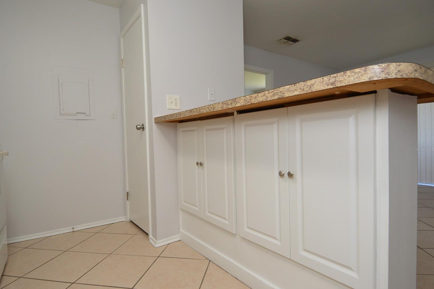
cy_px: 149
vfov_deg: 64.5
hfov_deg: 86.9
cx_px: 210
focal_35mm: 19
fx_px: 229
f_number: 4
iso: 560
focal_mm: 12
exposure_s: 1/60
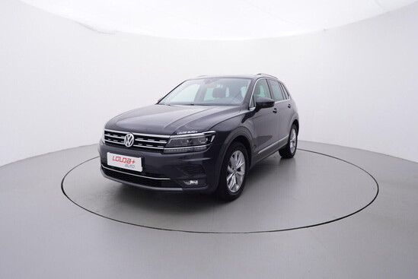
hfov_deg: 77.3
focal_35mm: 22
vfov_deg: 56.2
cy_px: 140
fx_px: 261
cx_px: 209
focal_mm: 15
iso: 200
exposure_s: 1/80
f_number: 5
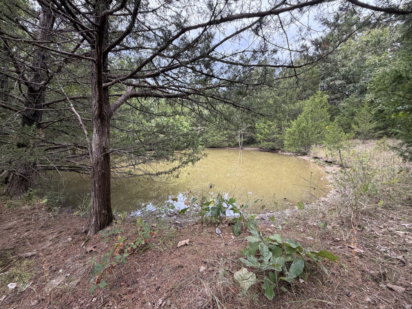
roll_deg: +0.1
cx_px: 206
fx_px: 167
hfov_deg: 102.1
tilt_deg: -3.3
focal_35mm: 14
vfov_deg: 85.7
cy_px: 154
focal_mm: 2.22
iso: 160
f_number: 2.2
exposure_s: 1/121
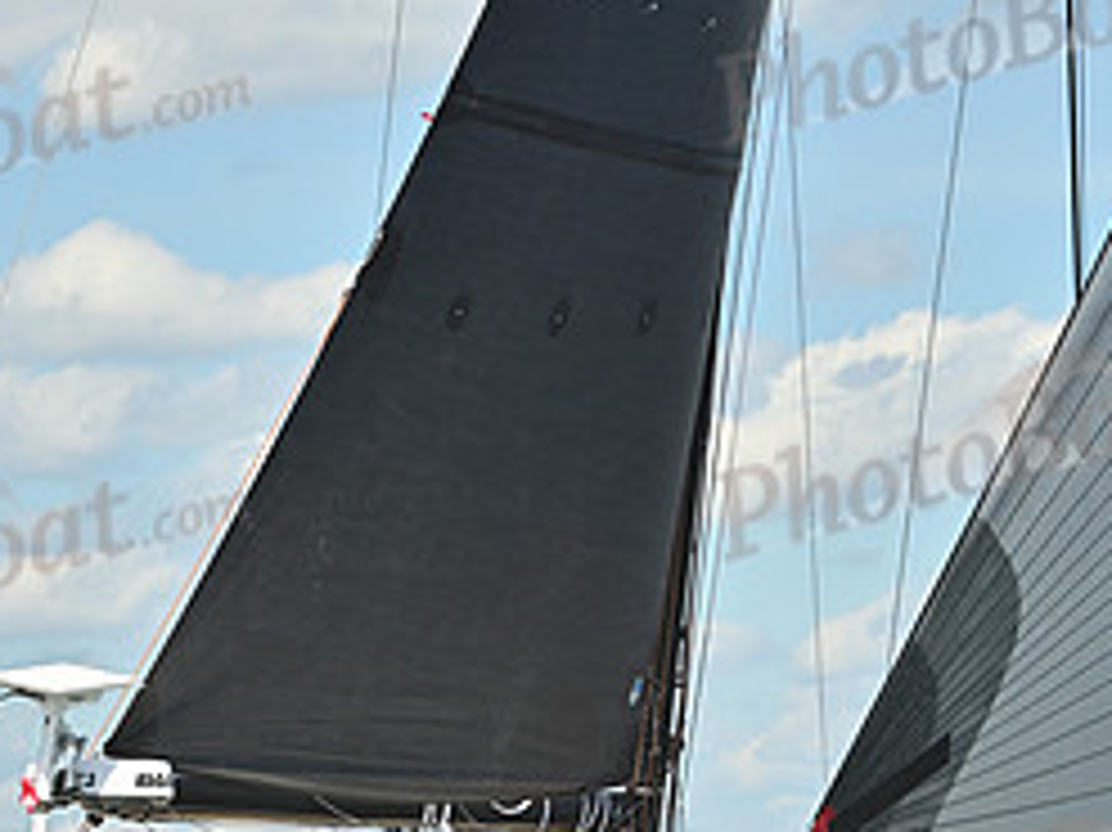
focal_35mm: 262
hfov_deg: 7.6
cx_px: 486
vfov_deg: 5.7
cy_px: 740
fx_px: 8412
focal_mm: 116
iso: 250
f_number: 9
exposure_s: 1/1000
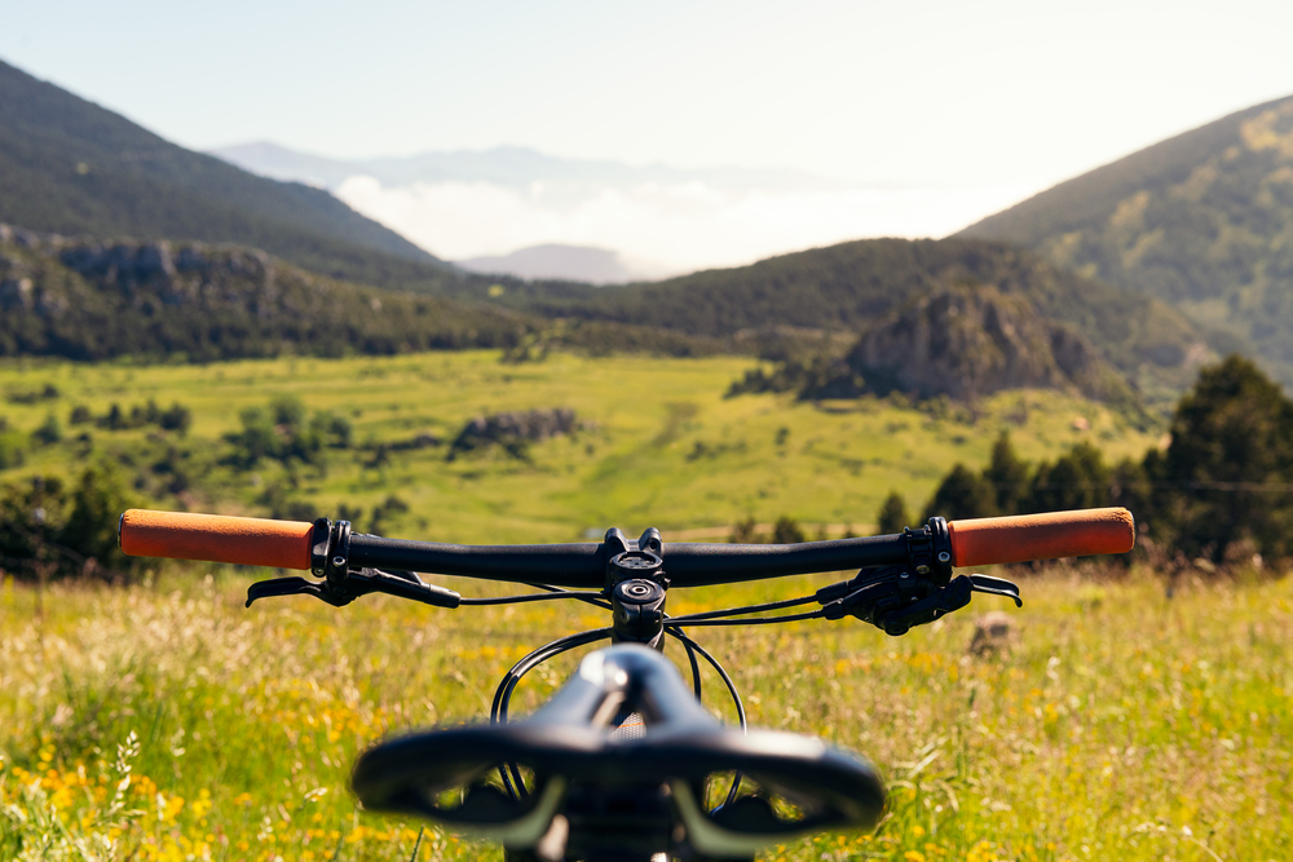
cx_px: 646
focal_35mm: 50
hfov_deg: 39.6
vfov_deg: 27.0
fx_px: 1796
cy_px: 431
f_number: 6.3
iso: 200
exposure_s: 1/1000
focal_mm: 50
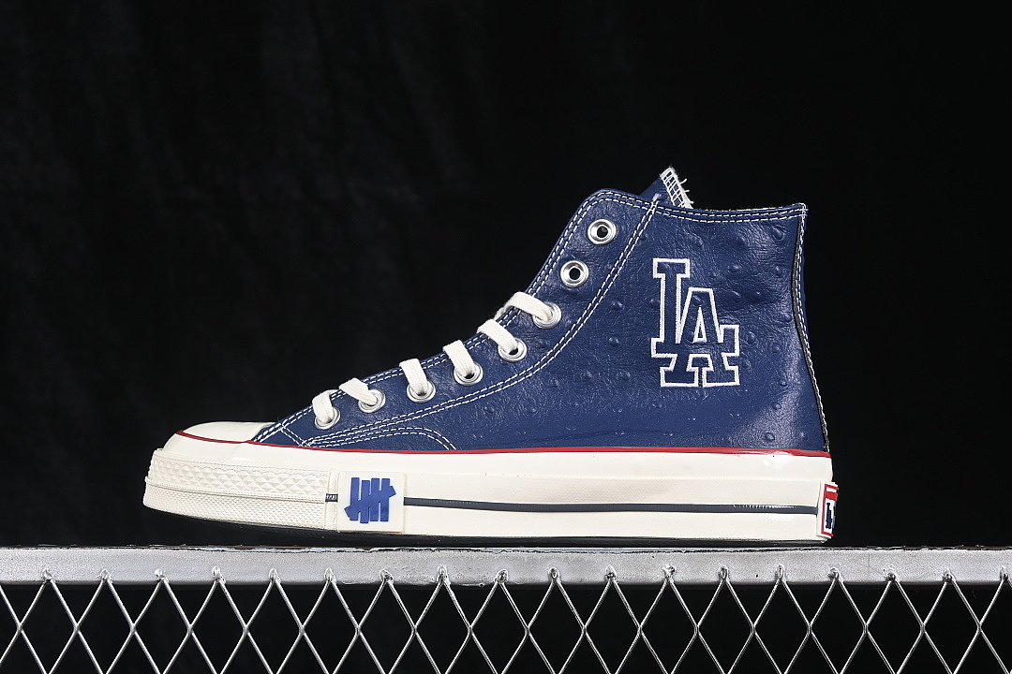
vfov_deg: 18.2
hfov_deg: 27.0
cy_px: 337
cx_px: 506
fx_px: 2108
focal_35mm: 75
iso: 160
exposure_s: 1/80
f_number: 7.1
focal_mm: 50
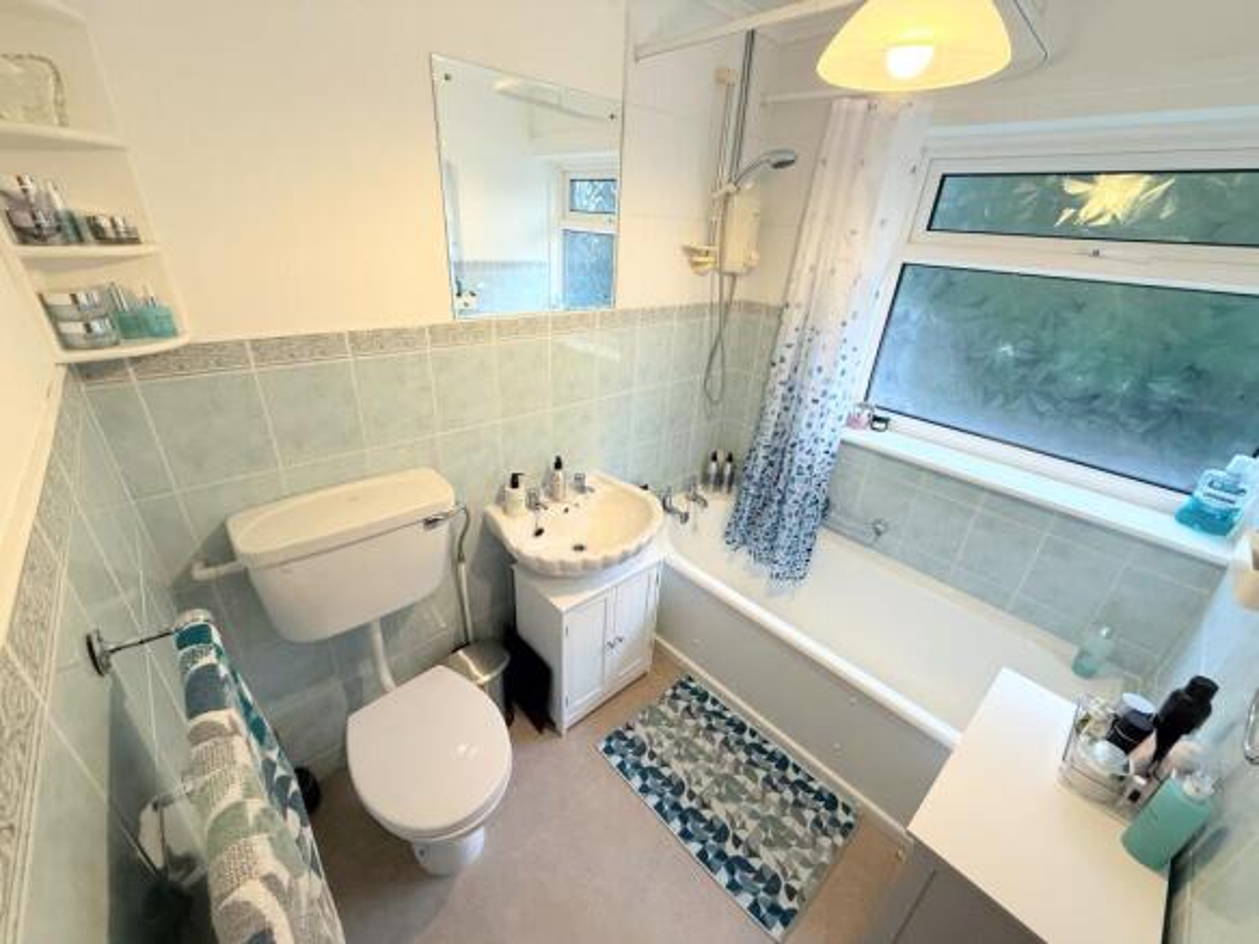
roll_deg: -3.8
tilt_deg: -25.9
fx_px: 509
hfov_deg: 102.1
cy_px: 472
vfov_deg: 85.7
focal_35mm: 14
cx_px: 630
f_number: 2.2
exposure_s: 1/100
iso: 250
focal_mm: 2.22
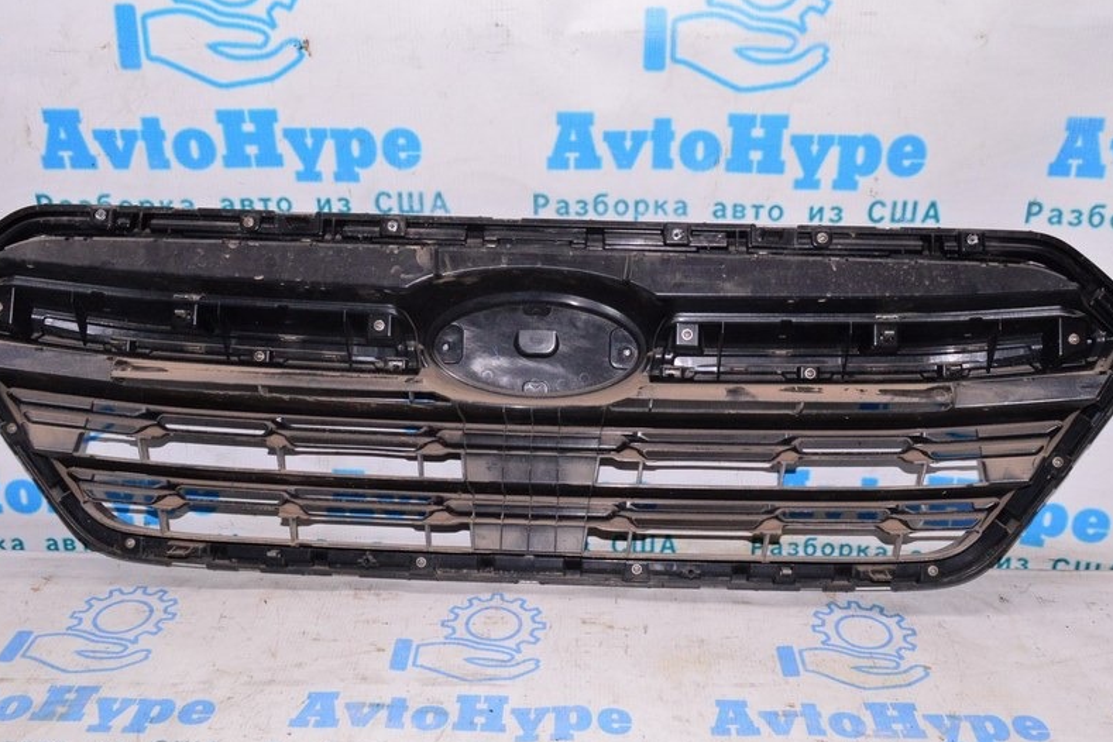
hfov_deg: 54.4
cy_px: 351
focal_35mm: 35
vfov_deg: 37.8
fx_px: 1082
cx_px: 580
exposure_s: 1/160
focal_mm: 18
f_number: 8
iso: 1600
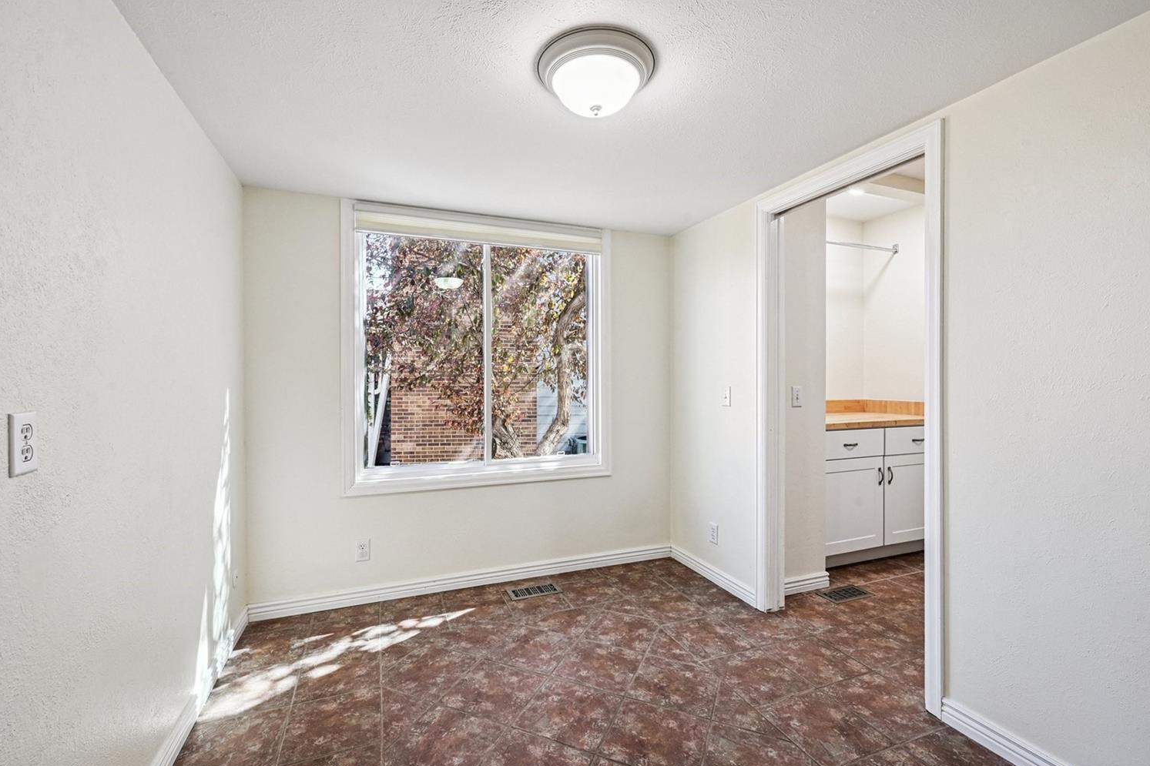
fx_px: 479
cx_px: 565
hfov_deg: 100.4
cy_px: 385
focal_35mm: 15
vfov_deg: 77.3
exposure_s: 1/13
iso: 400
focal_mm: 14
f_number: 10
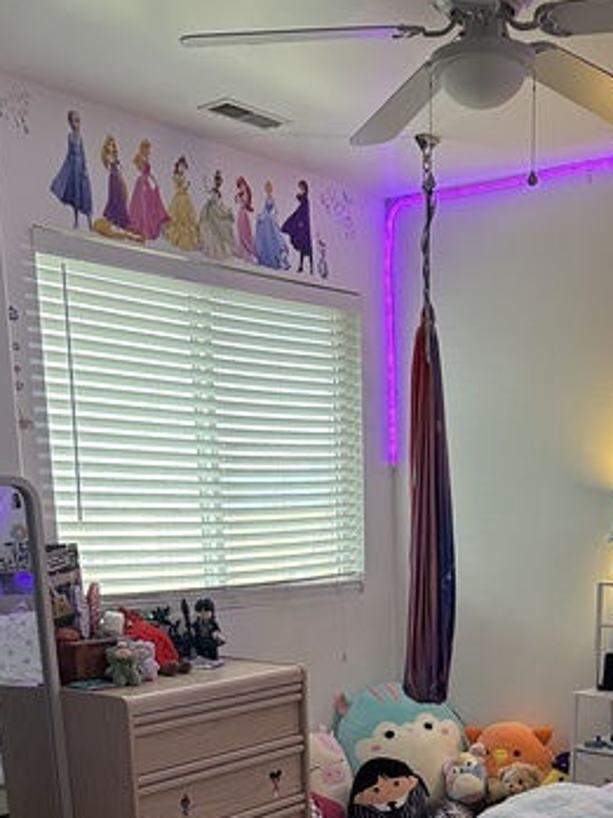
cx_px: 427
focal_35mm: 46
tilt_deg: -13.7
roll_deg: +0.0
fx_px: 1086
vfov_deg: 38.1
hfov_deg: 31.2
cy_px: 753
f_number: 1.78
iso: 250
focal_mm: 6.86
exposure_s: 1/114
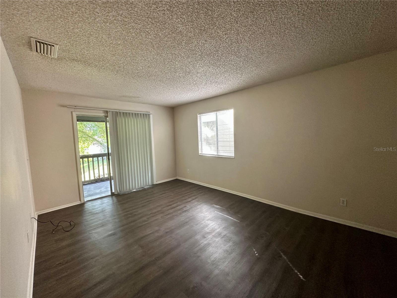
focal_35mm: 14
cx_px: 198
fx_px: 161
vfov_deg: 85.7
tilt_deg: -5.2
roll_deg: +2.1
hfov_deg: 102.1
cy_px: 149
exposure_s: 1/60
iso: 320
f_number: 2.2
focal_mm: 2.22
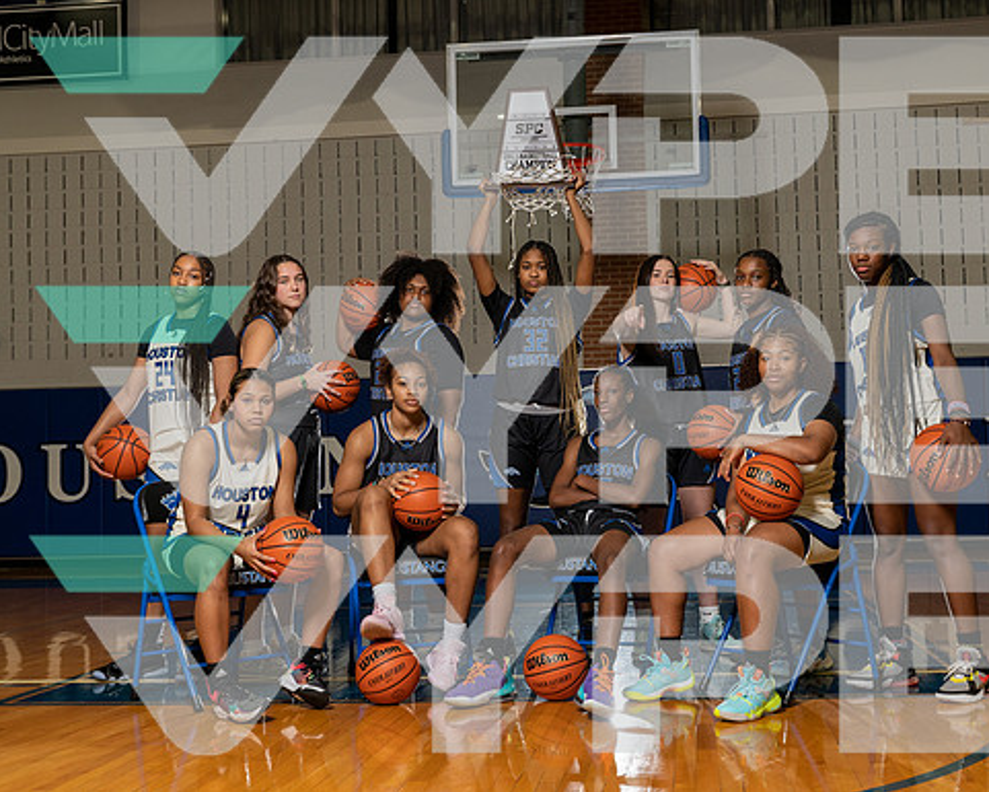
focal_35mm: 43
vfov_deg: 34.9
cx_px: 559
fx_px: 1259
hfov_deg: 42.8
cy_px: 396
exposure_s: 1/250
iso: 640
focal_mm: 38
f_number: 8
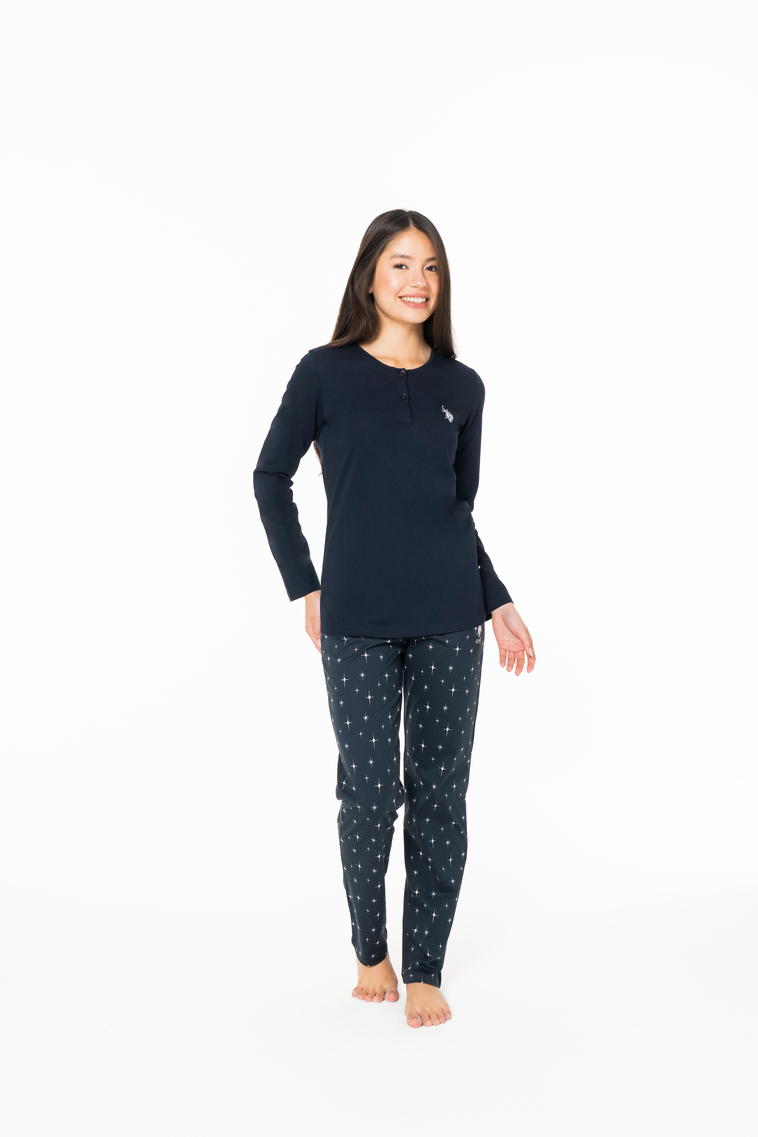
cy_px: 568
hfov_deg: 32.6
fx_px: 1295
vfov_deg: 47.4
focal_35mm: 41
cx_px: 379
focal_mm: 41
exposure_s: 1/160
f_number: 8
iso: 200
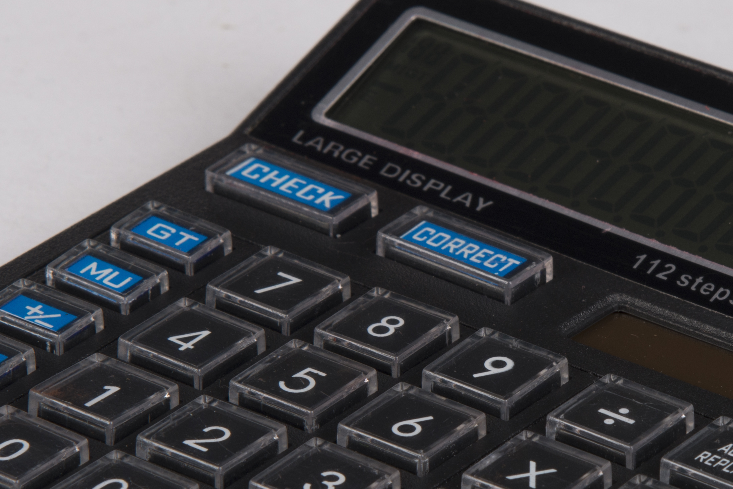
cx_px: 634
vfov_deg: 3.7
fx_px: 7658
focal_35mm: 376
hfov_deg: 5.5
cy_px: 330
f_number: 13
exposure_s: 1/125
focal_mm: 112
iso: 100
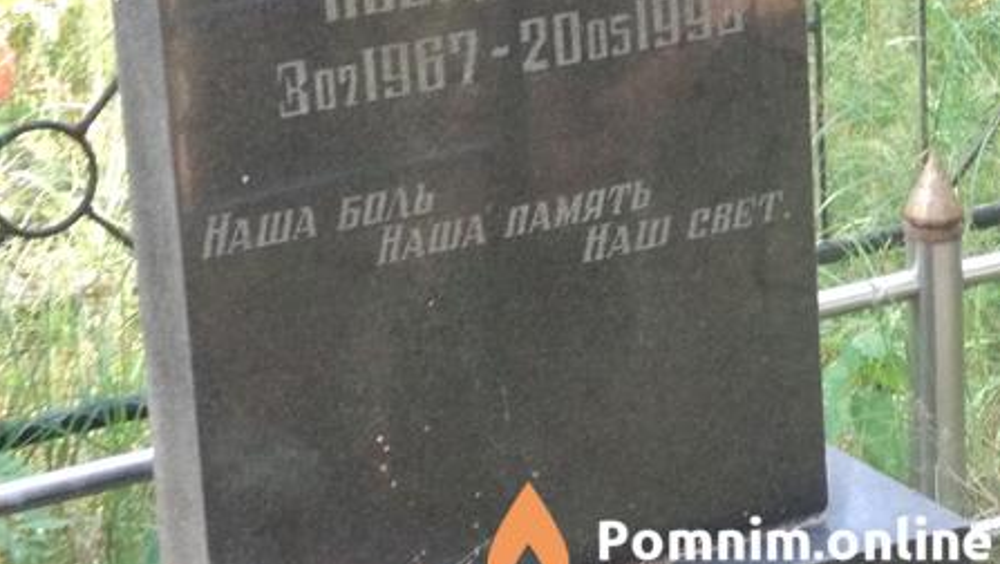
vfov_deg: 15.5
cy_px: -54
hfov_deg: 27.9
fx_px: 2016
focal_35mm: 76
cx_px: 499
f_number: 2.6
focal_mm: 5.99
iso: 800
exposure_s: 1/60
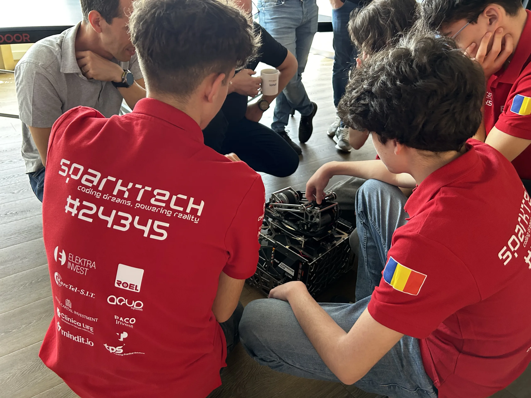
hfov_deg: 67.3
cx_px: 266
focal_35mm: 26
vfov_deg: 53.1
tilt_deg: -28.8
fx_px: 399
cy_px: 199
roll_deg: -4.1
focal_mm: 5.7
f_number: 1.5
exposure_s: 1/60
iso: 250
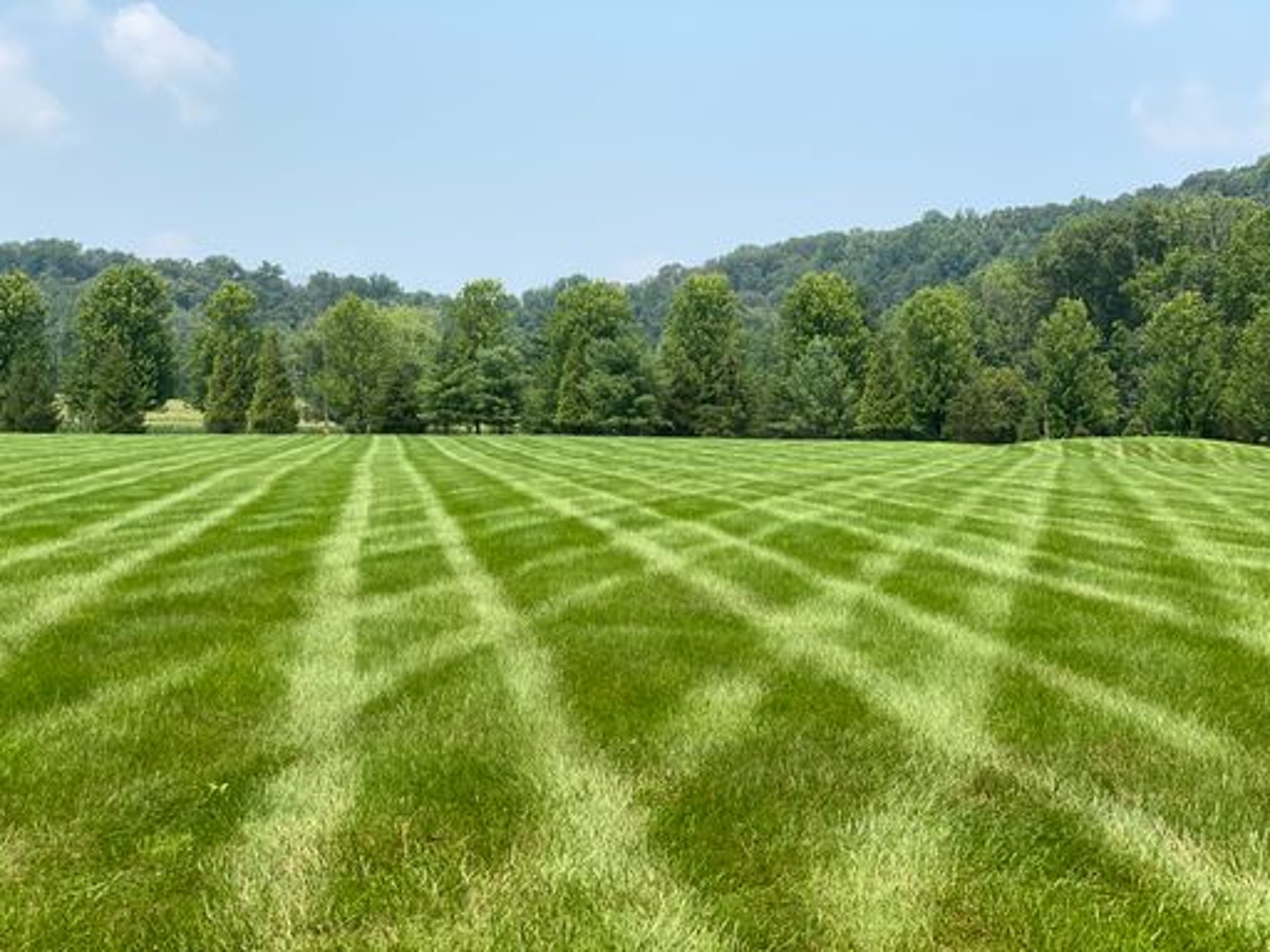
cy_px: 476
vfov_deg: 28.0
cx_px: 635
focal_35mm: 52
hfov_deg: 36.8
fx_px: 1908
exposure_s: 1/1370
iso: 20
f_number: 2
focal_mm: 6
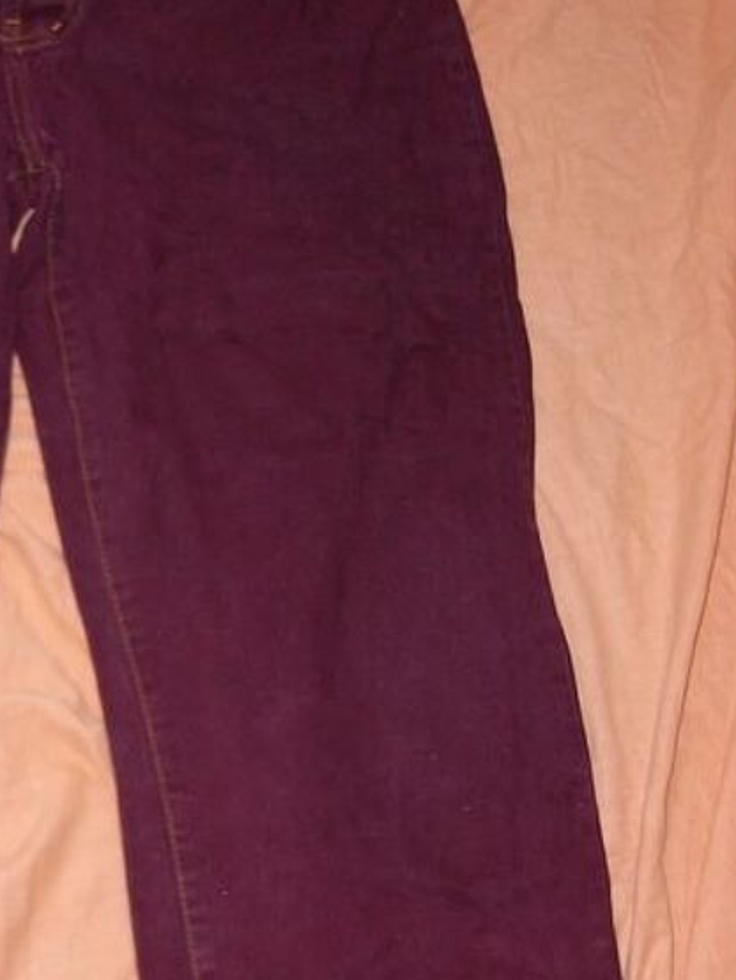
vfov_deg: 25.2
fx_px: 2181
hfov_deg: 18.7
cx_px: 23
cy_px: 639
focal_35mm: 77
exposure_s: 1/40
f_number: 2.9
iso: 125
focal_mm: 5.7
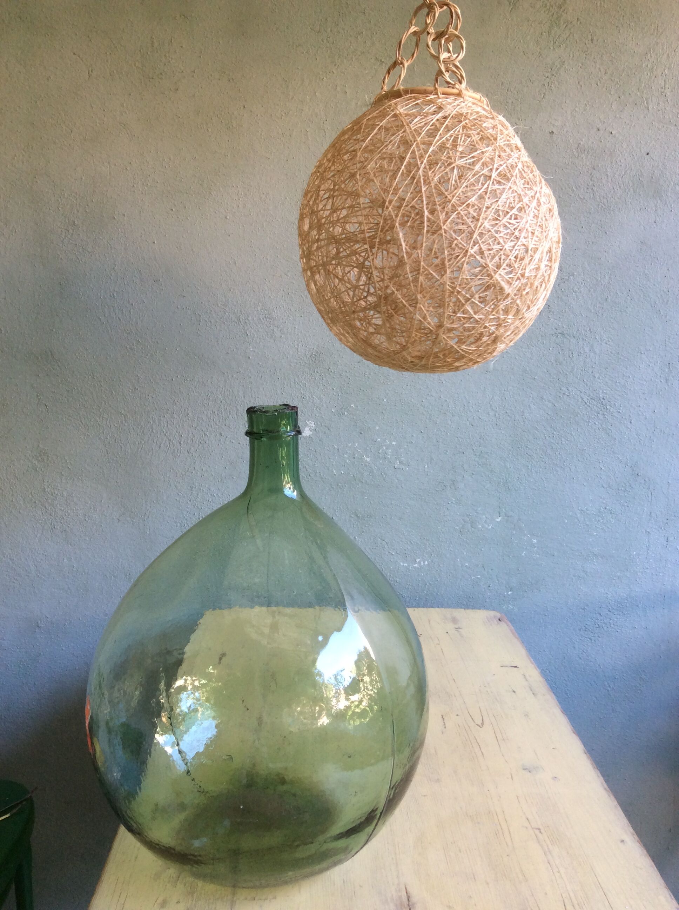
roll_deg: -0.3
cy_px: 455
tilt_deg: -9.3
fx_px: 839
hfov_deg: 44.1
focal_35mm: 32
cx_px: 340
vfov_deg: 56.9
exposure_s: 1/25
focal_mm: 3.3
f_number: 2.4
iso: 40
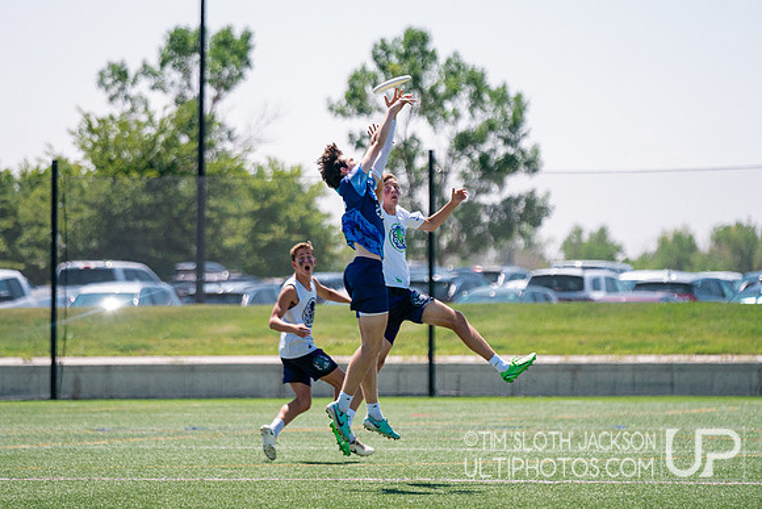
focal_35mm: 274
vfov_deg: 5.0
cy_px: 238
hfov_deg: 7.5
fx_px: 5804
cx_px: 360
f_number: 2.8
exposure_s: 1/6400
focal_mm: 200
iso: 640
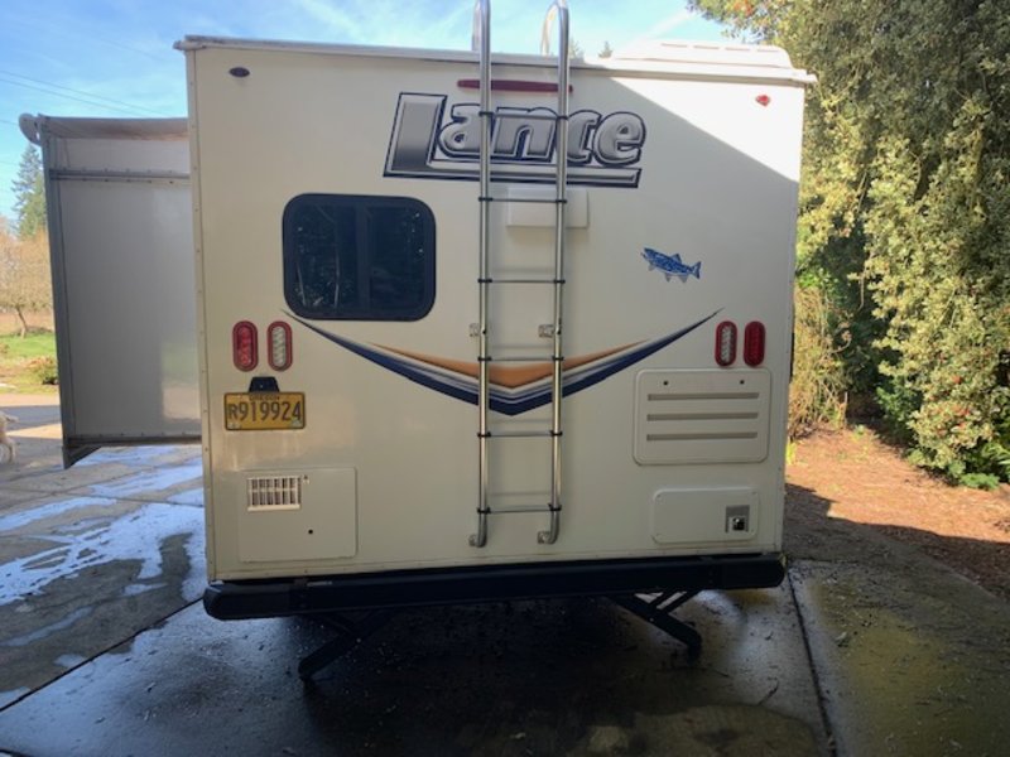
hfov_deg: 67.3
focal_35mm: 26
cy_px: 378
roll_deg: +0.4
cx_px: 505
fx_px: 759
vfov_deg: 53.1
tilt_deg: -10.3
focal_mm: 4.25
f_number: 1.8
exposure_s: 1/175
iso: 25
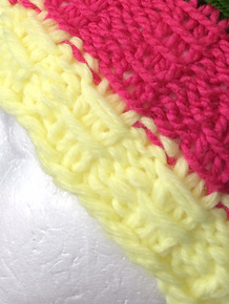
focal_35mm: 64
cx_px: 191
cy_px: -18
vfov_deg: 28.0
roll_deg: +1.2
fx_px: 564
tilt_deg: -5.4
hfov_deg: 22.6
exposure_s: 1/30
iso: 64
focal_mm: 4.15
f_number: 2.2
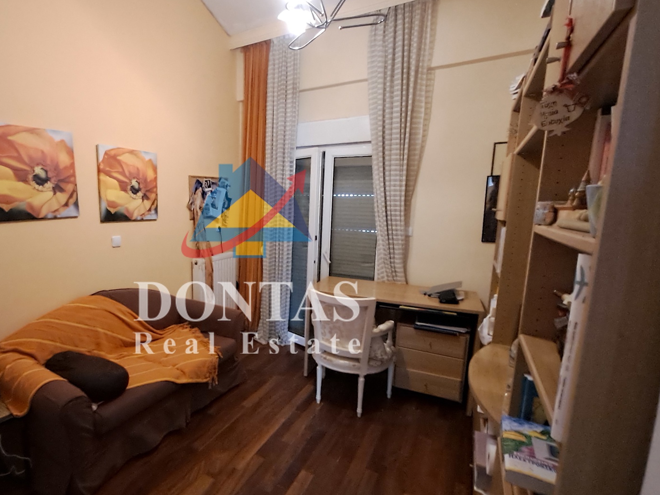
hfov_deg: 86.0
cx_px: 246
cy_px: 255
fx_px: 343
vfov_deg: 71.6
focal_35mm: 18
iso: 400
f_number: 2.2
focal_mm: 1.42
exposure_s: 1/25
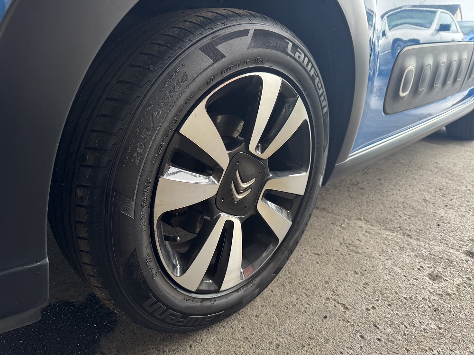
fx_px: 329
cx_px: 237
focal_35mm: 24
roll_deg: -2.7
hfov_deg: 71.6
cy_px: 178
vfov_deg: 56.8
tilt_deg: -21.7
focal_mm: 6.76
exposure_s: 1/50
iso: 160
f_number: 1.78
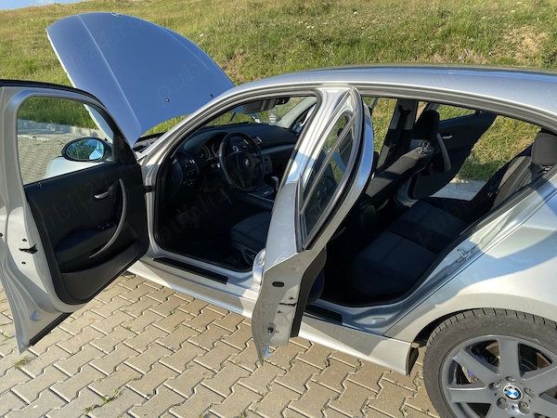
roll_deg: +4.5
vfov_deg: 53.1
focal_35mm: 26
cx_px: 278
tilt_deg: -18.1
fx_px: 418
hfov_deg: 67.3
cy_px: 209
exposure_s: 1/1147
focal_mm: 4.25
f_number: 1.8
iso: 32
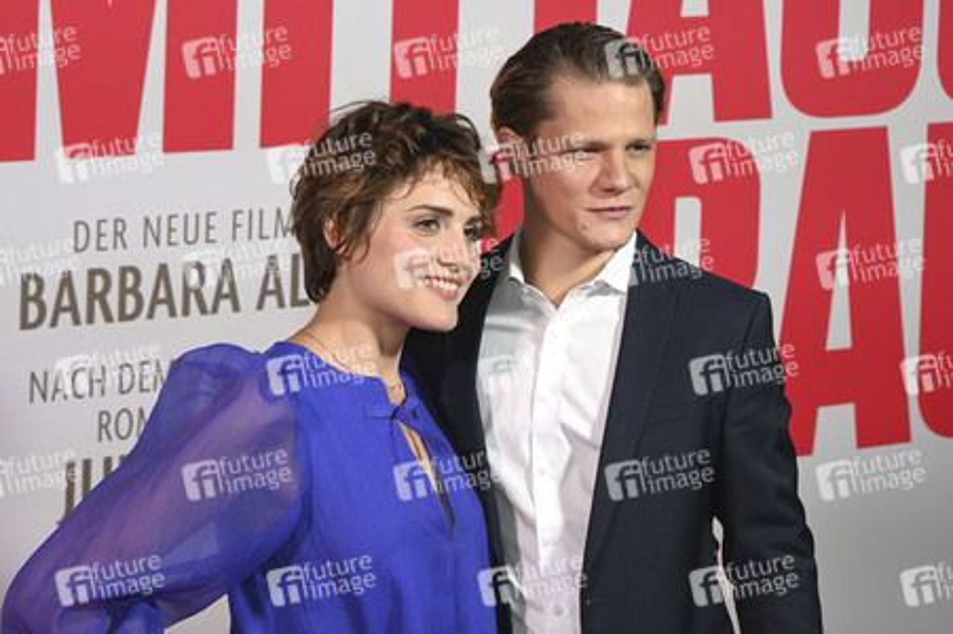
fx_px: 1852
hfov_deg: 28.9
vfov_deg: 19.4
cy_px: 317
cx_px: 476
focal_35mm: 70
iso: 2000
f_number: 7.1
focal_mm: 70
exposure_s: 1/200
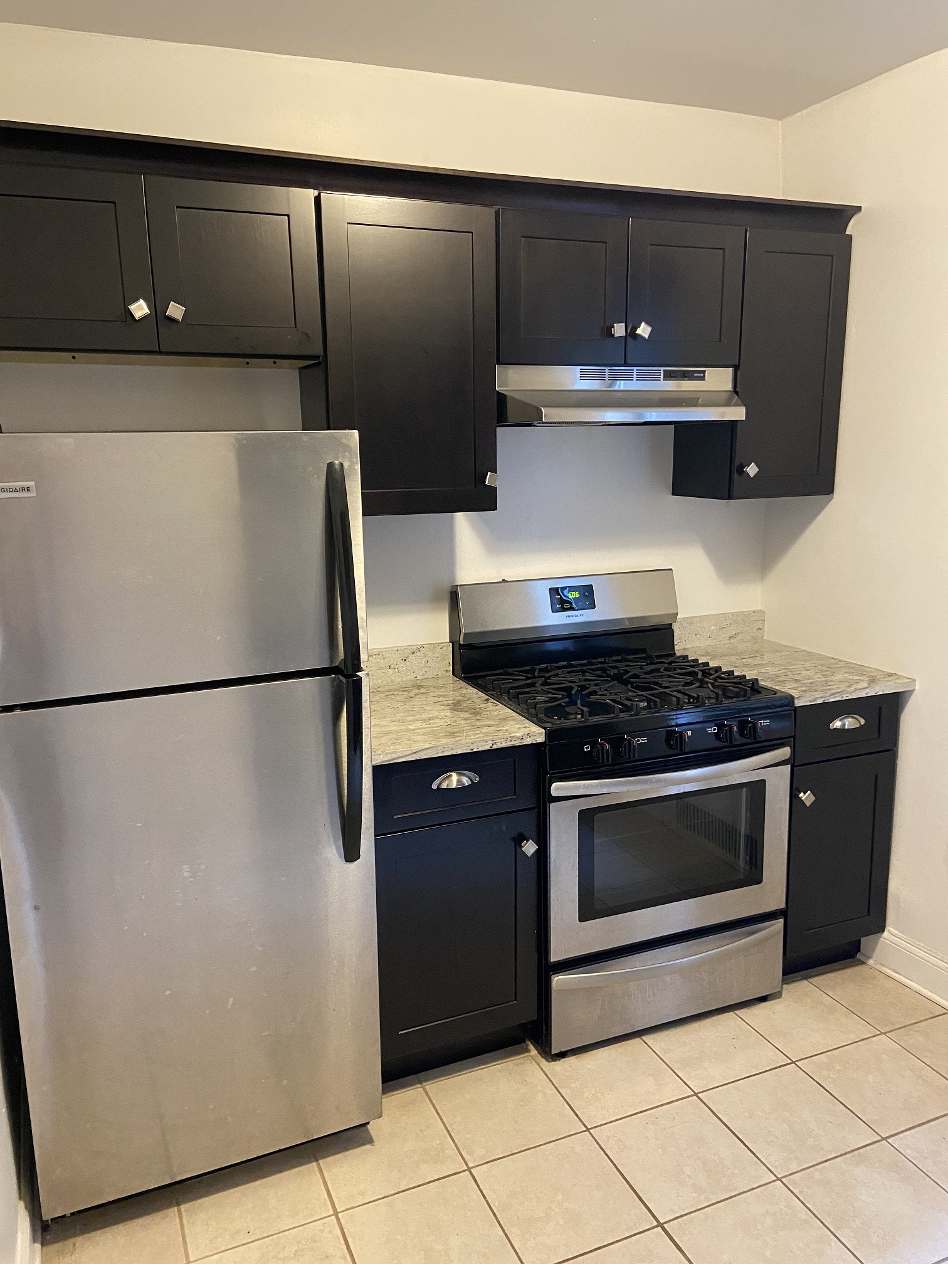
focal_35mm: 26
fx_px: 949
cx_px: 474
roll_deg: +1.2
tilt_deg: -10.8
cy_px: 632
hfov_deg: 53.1
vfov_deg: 67.3
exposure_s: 1/60
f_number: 1.8
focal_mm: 4.25
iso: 400
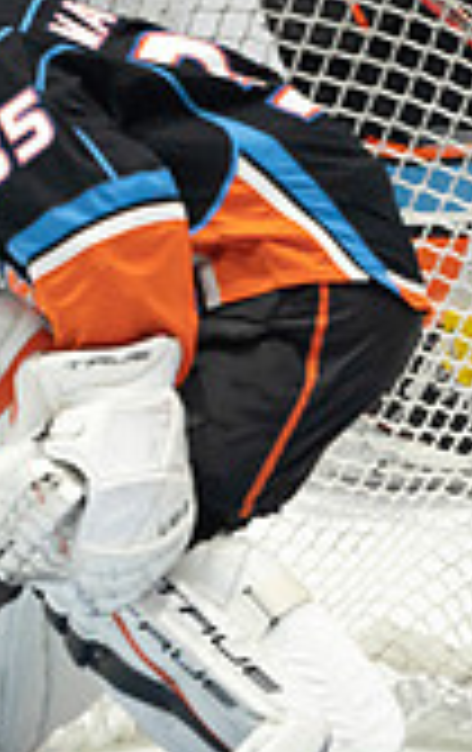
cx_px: -106
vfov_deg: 0.8
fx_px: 51070
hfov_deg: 0.5
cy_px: -73
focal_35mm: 2492
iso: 1600
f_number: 4
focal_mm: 600
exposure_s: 1/640
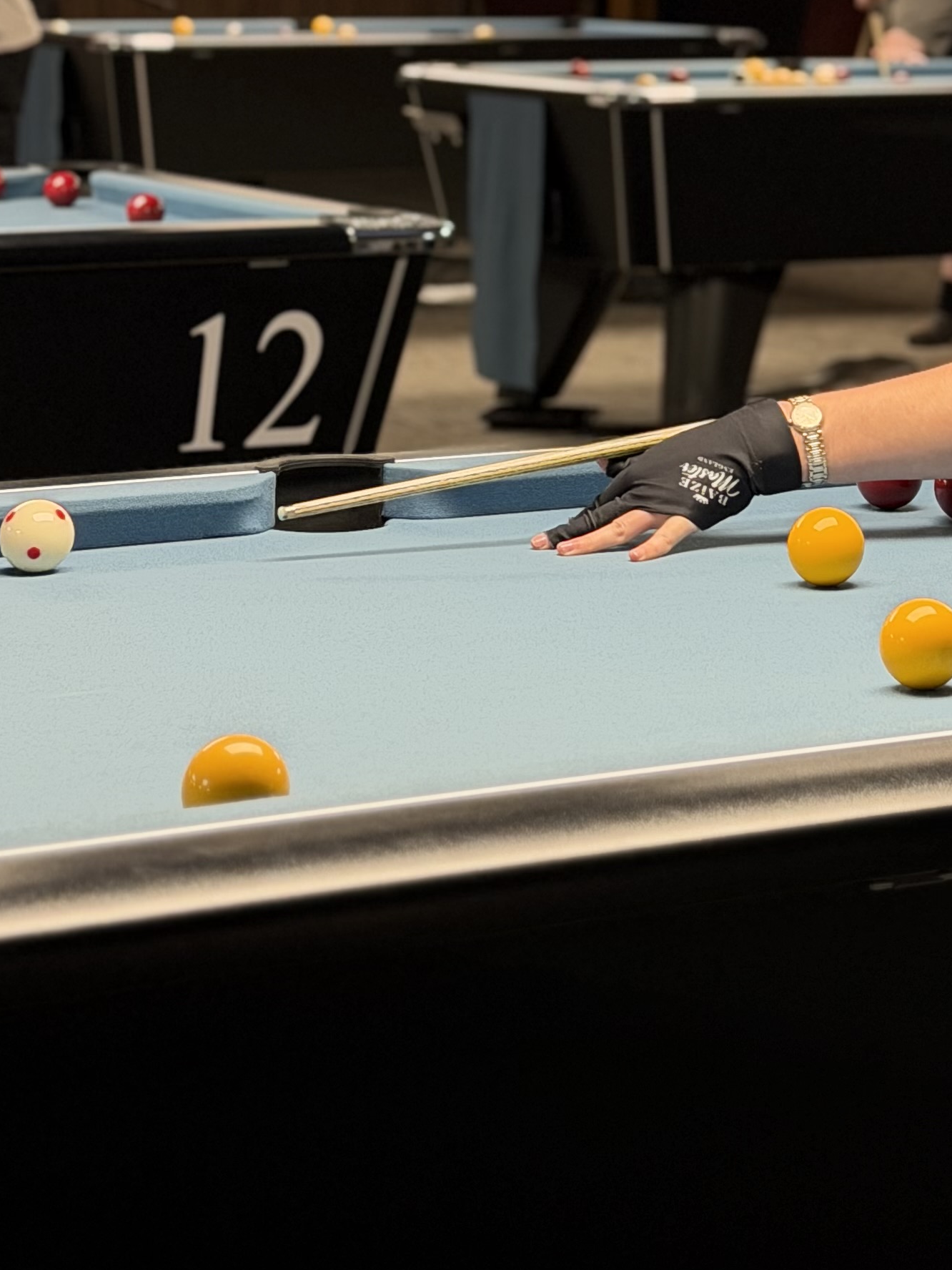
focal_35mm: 109
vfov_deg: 17.5
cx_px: 1005
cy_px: -82
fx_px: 3997
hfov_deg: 13.4
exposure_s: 1/49
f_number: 1.78
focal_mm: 6.76
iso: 200
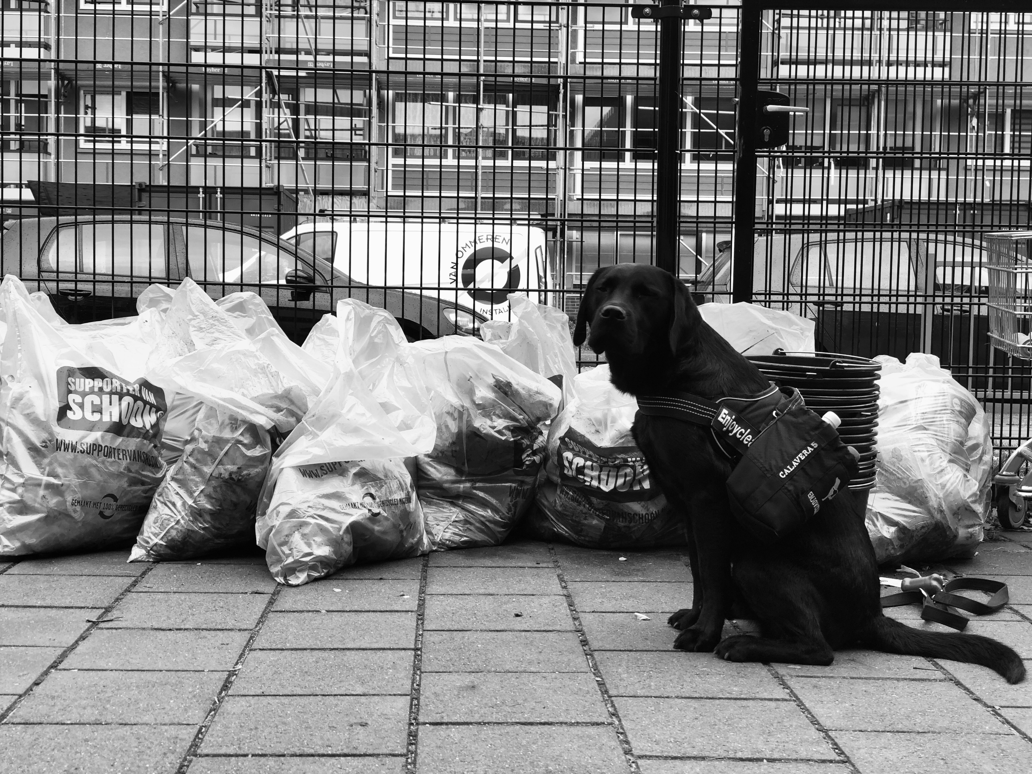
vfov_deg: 28.0
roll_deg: -1.4
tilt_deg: -2.7
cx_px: 516
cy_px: 387
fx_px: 1550
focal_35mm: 52
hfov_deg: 36.8
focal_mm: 6
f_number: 2.4
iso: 20
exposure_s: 1/120
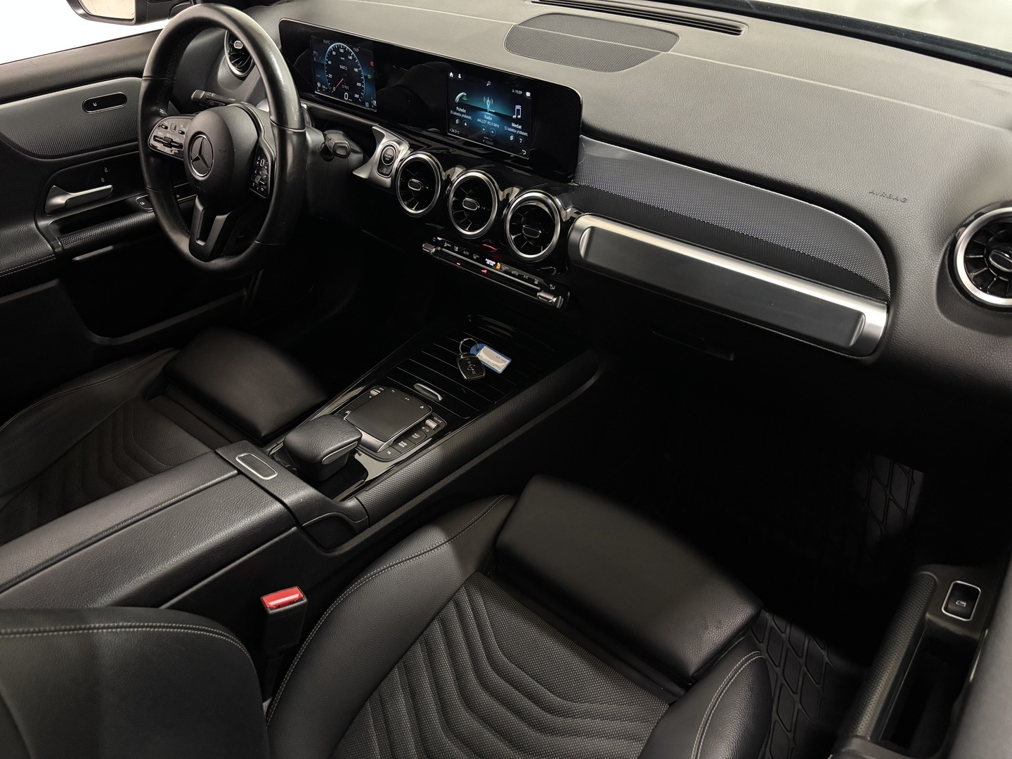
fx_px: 760
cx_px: 506
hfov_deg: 67.3
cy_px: 380
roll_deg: +3.2
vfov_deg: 53.1
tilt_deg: -39.5
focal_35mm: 26
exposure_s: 1/25
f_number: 1.6
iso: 1000
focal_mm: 5.96
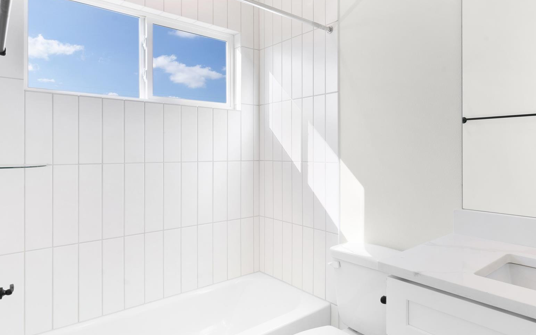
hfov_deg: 76.2
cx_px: 325
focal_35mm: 23
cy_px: 151
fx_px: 336
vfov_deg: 52.9
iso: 100
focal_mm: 17
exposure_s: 1/20
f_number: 10
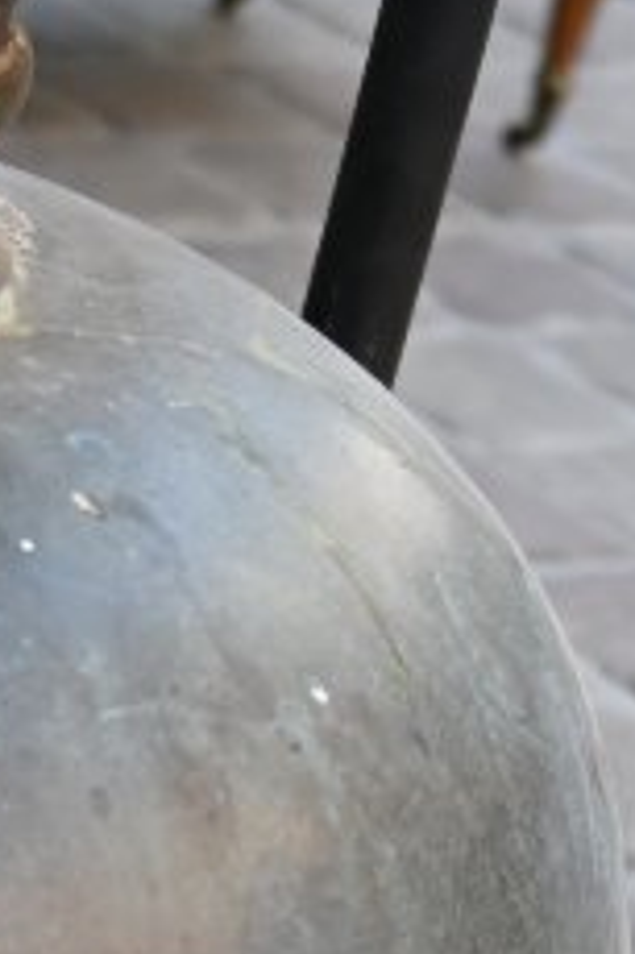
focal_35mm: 192
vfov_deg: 10.0
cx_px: -390
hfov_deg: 7.0
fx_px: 5085
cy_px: 1833
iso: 280
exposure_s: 1/250
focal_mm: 24.5
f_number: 4
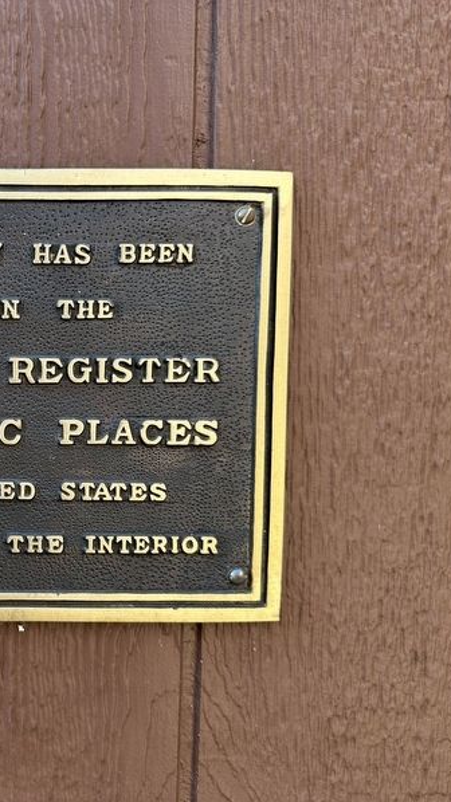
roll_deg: -0.8
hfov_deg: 31.1
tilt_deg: -2.8
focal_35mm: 35
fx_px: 745
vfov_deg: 56.6
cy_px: 401
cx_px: -3
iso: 64
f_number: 1.78
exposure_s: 1/121
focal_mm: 6.86
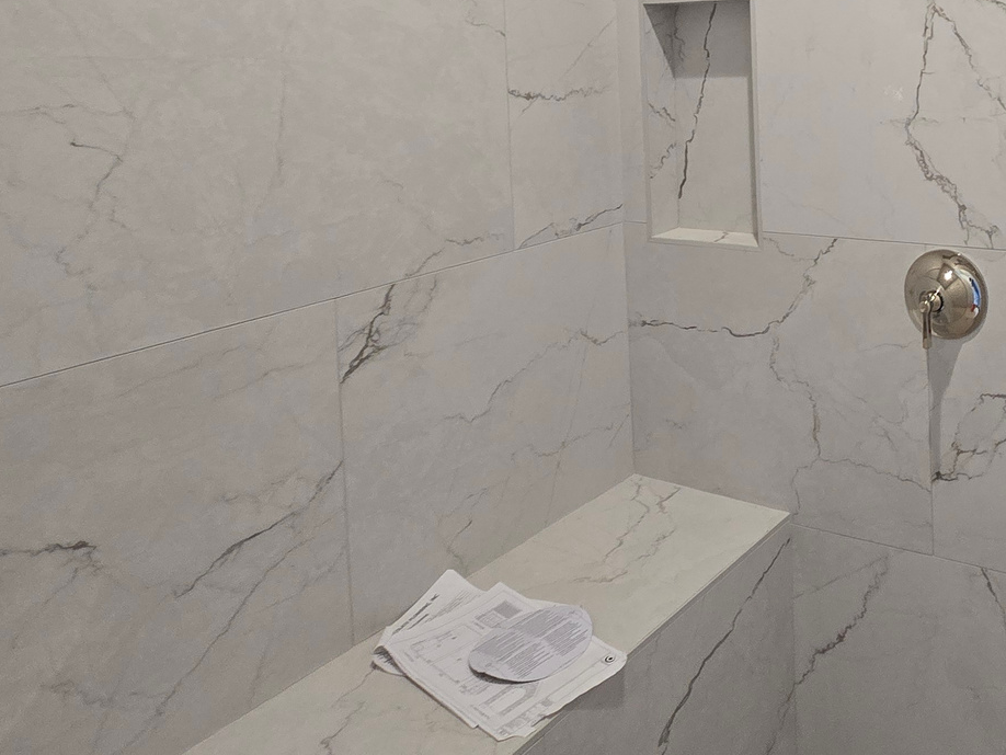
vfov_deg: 44.1
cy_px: 80
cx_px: 911
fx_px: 843
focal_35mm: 29
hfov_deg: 53.7
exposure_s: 1/60
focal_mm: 2.2
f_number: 2.2
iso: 250
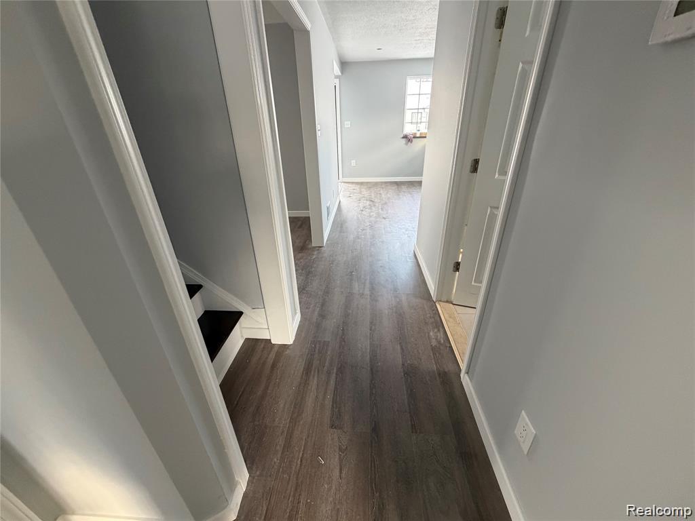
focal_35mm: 14
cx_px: 348
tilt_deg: -27.3
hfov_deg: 102.1
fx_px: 281
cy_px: 260
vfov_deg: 85.7
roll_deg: +1.9
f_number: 2.2
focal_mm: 2.22
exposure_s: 1/72
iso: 320
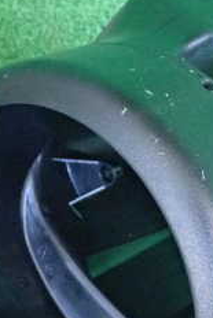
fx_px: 904
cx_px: 227
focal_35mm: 102
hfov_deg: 13.2
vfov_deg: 20.0
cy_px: 191
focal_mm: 6.83
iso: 3200
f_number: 2.7
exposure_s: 1/125
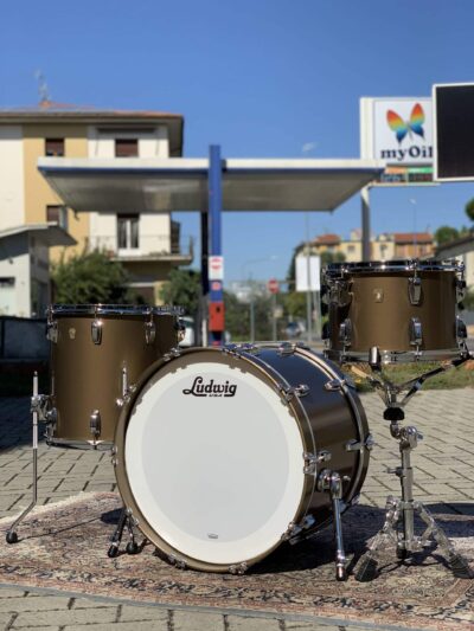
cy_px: 316
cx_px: 237
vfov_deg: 36.8
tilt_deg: +1.9
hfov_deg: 28.0
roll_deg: +0.7
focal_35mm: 52
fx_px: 949
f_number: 2.4
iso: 16
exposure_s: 1/1776
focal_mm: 6
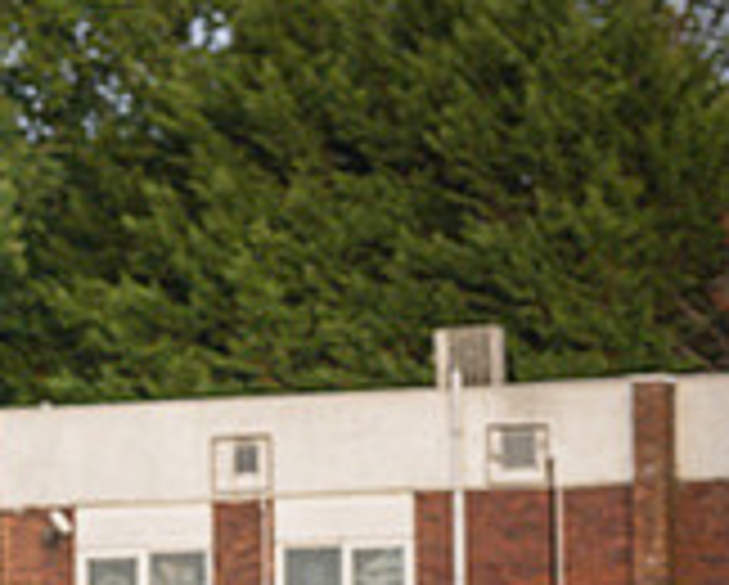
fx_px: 6524
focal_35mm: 302
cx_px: 114
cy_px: 870
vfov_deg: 5.1
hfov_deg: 6.4
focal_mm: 73
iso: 2000
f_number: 5
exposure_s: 1/500
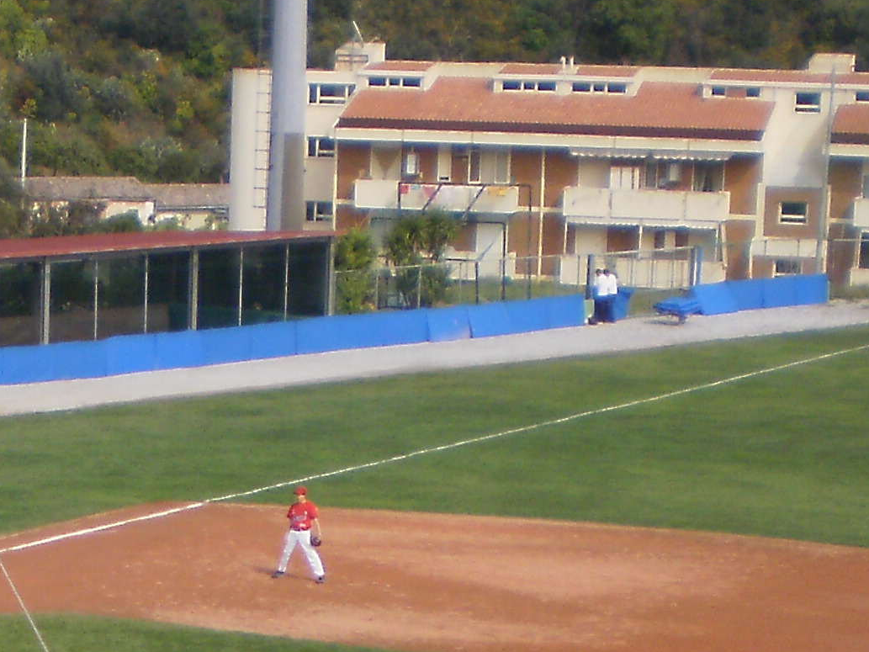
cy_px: 674
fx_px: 3666
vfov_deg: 10.1
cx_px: -97
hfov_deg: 13.2
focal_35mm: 146
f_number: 3.1
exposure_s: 1/800
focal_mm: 6.3
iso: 100
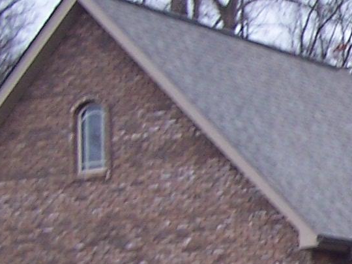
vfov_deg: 9.1
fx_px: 1647
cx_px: 675
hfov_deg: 11.2
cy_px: 239
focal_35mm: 162
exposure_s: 1/30
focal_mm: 6.3
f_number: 2.8
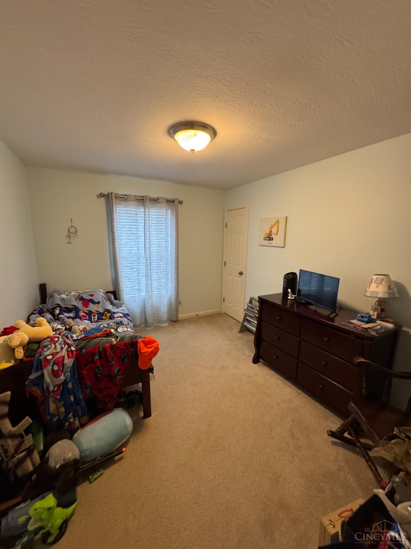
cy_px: 274
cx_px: 206
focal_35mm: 14
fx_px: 222
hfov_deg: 85.7
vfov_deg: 102.1
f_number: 2.2
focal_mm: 2.22
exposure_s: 1/60
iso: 320
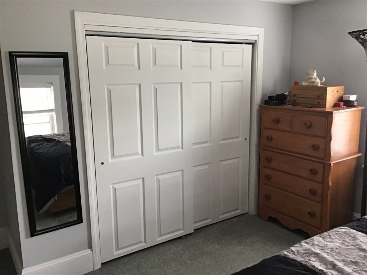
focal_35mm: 31
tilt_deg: -11.5
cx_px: 184
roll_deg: +2.0
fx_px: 329
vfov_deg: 45.4
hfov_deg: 58.4
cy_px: 138
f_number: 2.4
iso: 125
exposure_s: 1/30
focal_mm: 3.3
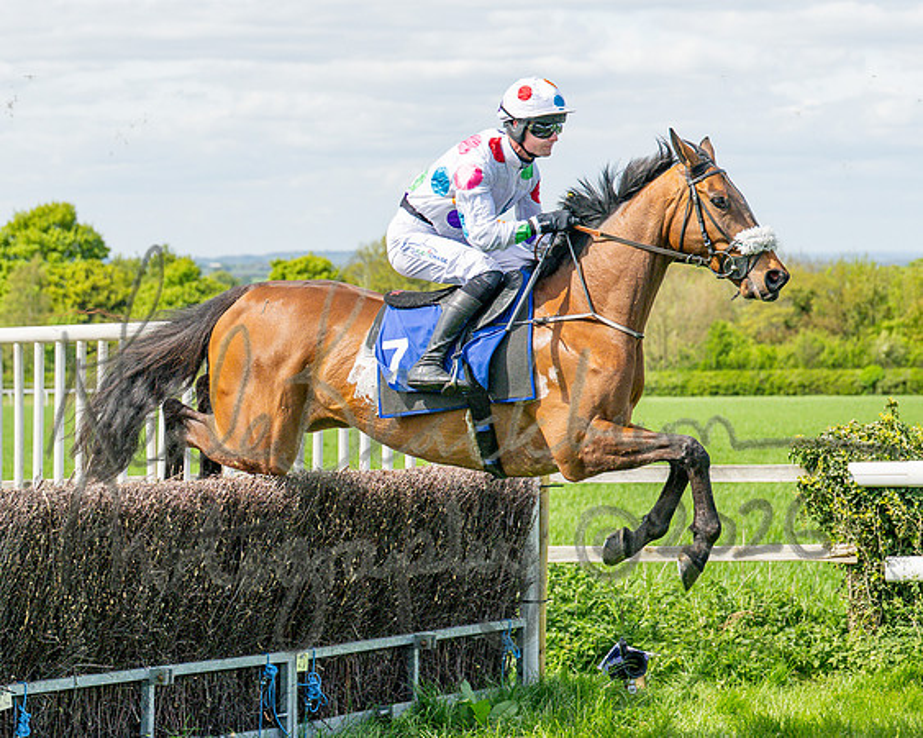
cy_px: 375
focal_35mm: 137
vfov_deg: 11.2
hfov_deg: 14.0
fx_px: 3750
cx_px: 297
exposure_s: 1/3200
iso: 400
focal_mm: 71
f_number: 4
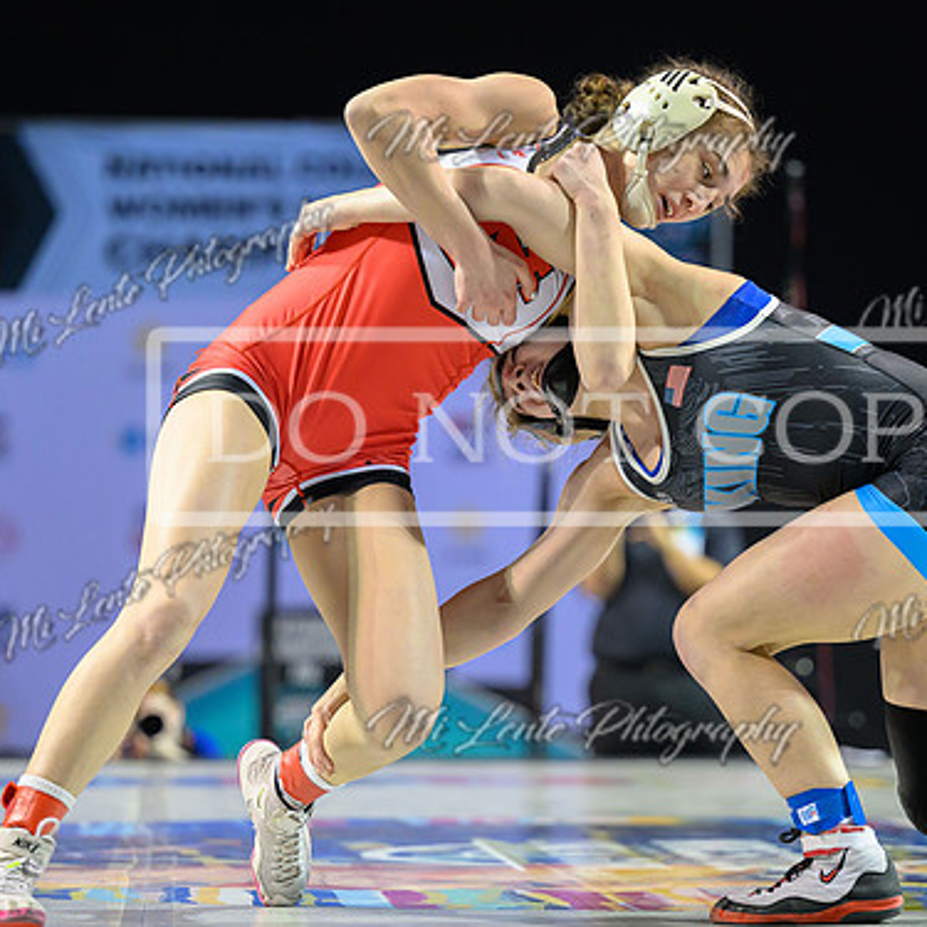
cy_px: 466
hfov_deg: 10.8
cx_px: 581
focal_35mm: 162
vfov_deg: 10.8
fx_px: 4908
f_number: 2.8
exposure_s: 1/800
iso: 4000
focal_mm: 120
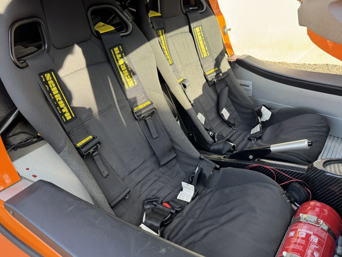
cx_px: 163
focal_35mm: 26
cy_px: 129
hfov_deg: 67.3
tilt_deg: -28.0
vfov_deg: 53.1
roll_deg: +5.9
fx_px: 257
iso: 64
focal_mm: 6.76
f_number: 1.78
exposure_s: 1/233
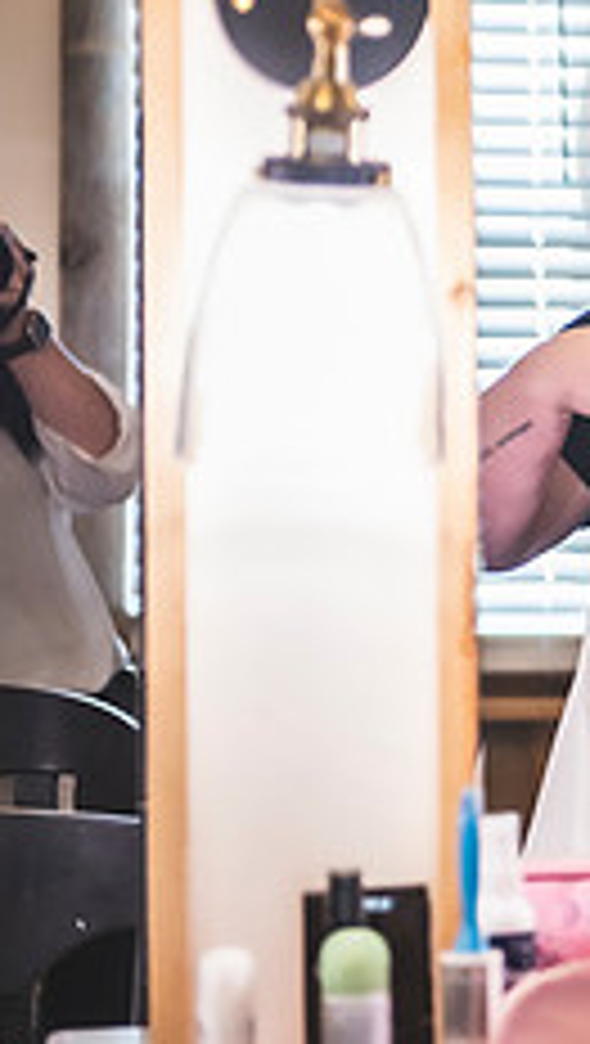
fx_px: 5297
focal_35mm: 191
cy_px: 199
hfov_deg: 6.1
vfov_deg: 11.2
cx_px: 1323
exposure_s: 1/100
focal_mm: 70
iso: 1000
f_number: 2.8
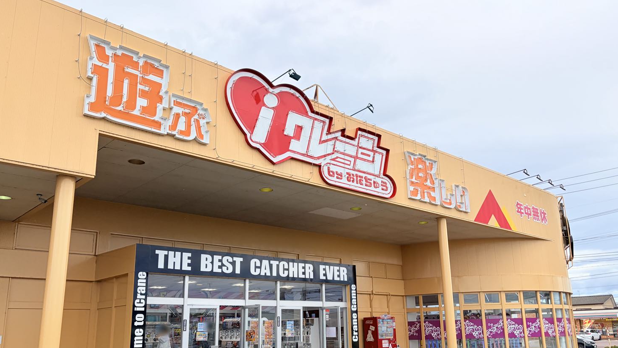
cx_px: 316
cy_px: 206
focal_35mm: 31
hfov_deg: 62.6
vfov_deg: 37.6
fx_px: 508
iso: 50
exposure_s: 1/2639
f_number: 1.6
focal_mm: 6
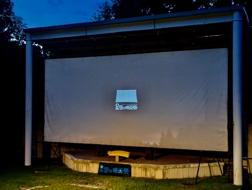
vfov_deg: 28.6
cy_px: 95
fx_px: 372
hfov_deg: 37.5
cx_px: 126
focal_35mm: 51
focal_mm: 5.43
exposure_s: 1/40
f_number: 1.89
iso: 478
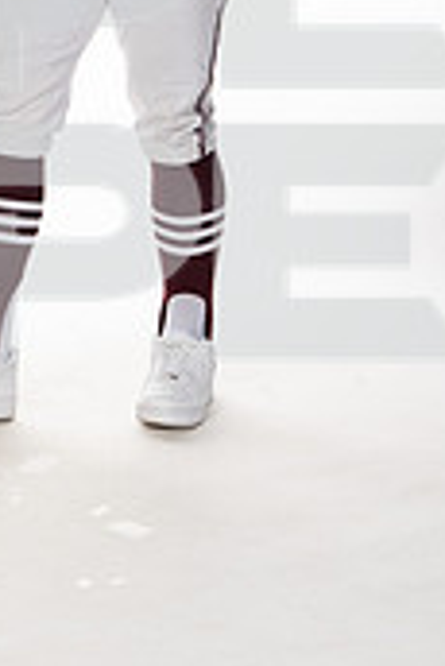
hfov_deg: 10.5
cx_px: -93
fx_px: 2368
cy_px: -27
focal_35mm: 128
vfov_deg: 15.6
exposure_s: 1/250
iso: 400
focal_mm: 49
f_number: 6.3
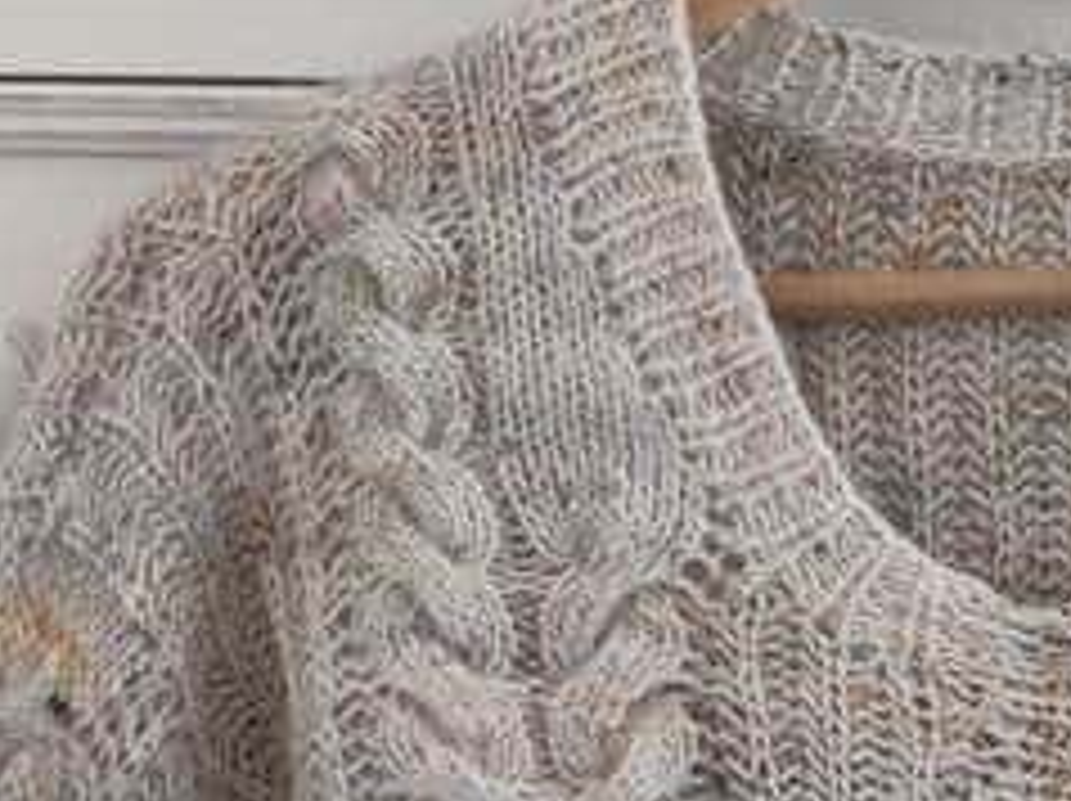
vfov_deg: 8.2
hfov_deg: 11.3
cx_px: 954
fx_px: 5378
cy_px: 1539
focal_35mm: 174
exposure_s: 1/100
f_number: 2
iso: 233
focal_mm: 8.16
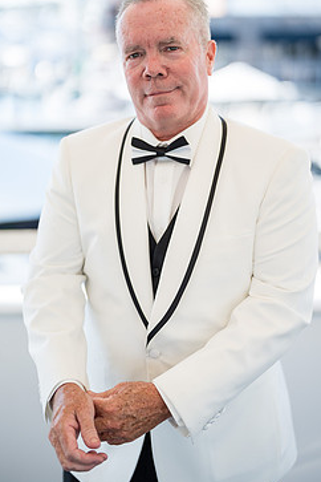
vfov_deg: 32.4
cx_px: 164
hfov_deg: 21.9
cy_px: 215
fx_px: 829
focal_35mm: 62
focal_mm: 50
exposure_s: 1/2000
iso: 100
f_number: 1.2
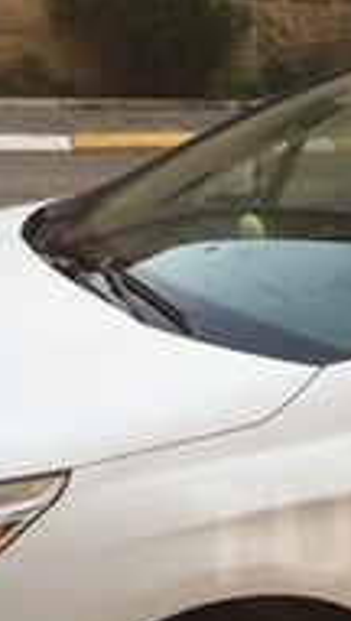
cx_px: 523
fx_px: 1796
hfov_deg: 10.8
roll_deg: -5.5
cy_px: 535
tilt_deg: -16.0
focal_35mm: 109
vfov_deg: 19.3
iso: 32
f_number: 2.2
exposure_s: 1/299
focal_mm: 4.15
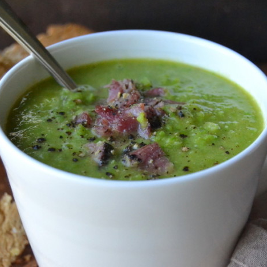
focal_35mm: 81
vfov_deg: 21.4
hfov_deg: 21.4
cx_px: 148
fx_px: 707
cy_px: 134
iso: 3200
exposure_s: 1/500
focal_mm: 42
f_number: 5
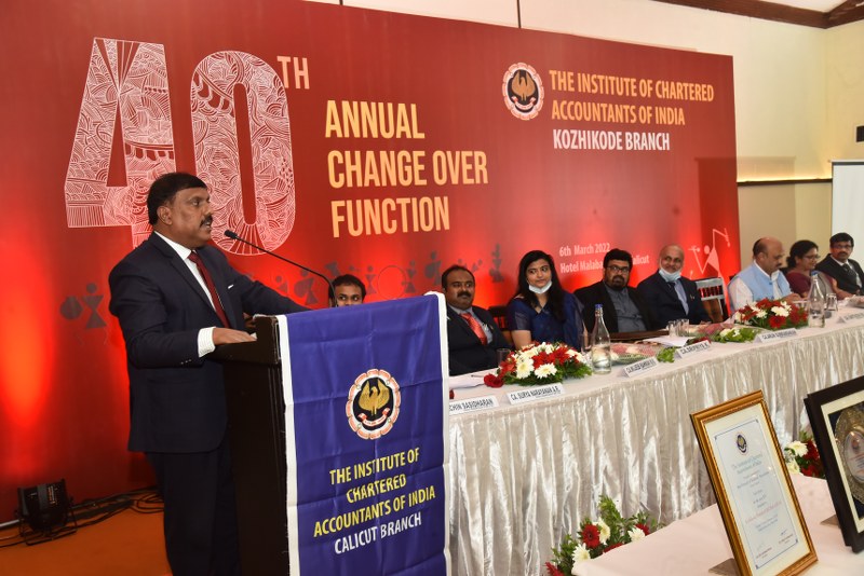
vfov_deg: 37.9
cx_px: 432
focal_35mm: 35
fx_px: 840
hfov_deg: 54.4
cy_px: 288
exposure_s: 1/100
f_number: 8
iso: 1000
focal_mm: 35
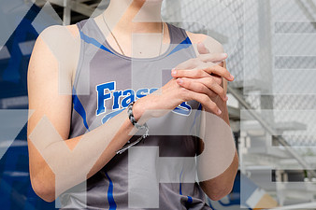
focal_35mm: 79
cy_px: 46
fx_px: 693
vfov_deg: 17.1
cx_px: 113
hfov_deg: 25.6
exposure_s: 1/250
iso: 160
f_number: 5.6
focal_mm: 46
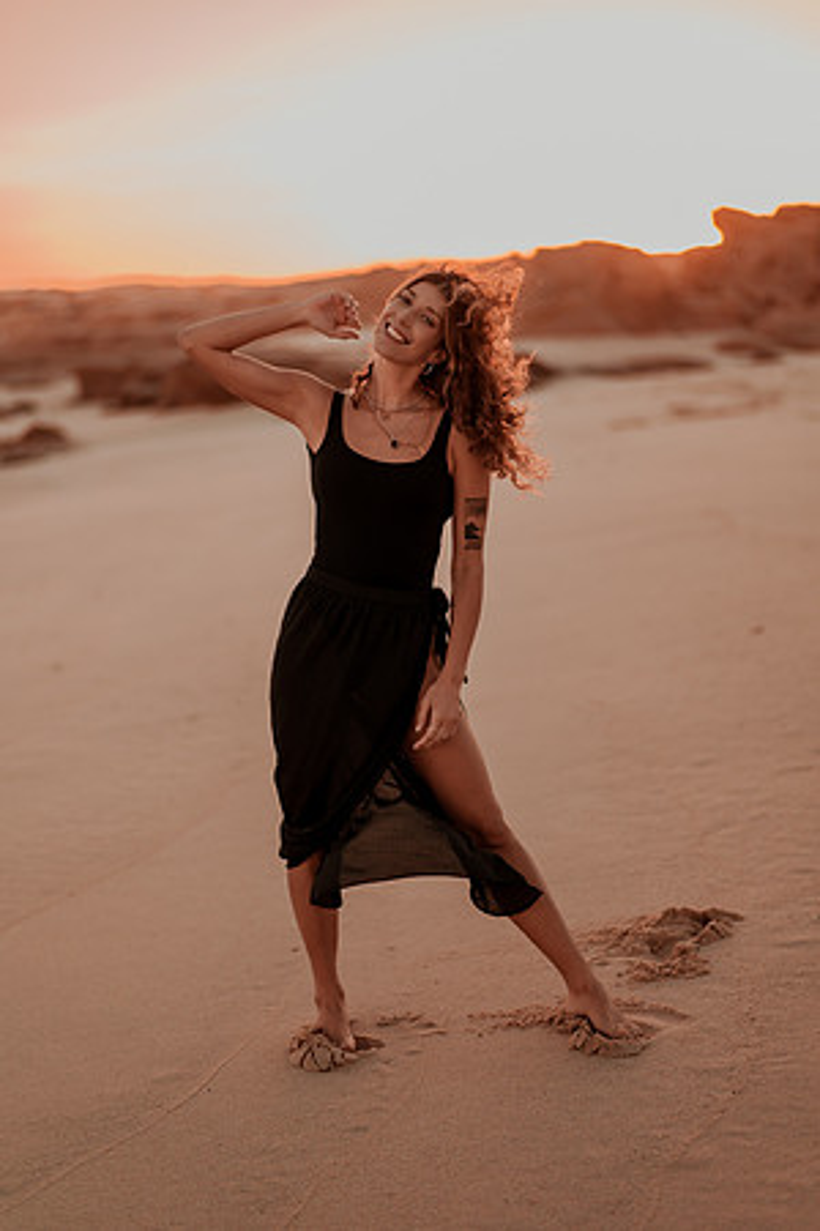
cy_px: 616
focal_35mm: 58
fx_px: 1982
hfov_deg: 23.4
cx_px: 410
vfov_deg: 34.5
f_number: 1.4
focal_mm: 58
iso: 100
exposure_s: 1/800
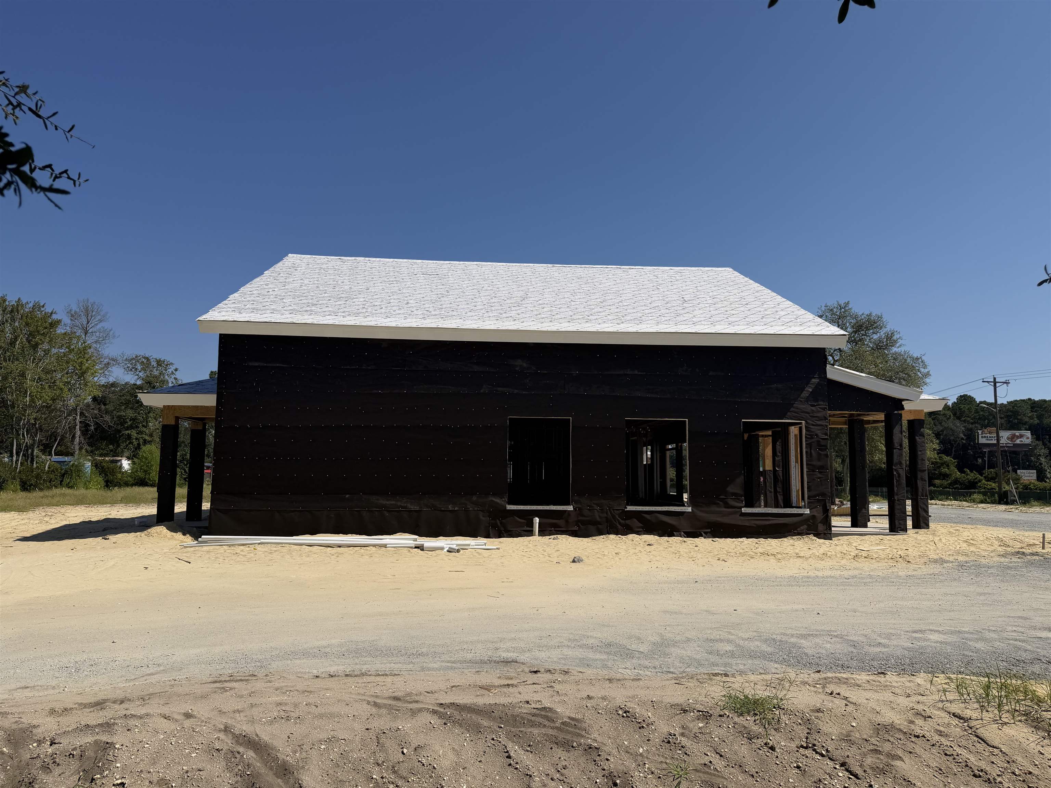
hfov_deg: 71.6
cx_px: 526
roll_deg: -0.2
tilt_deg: +5.4
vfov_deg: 56.8
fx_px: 729
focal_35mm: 24
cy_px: 394
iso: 80
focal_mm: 6.76
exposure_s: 1/9091
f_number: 1.78
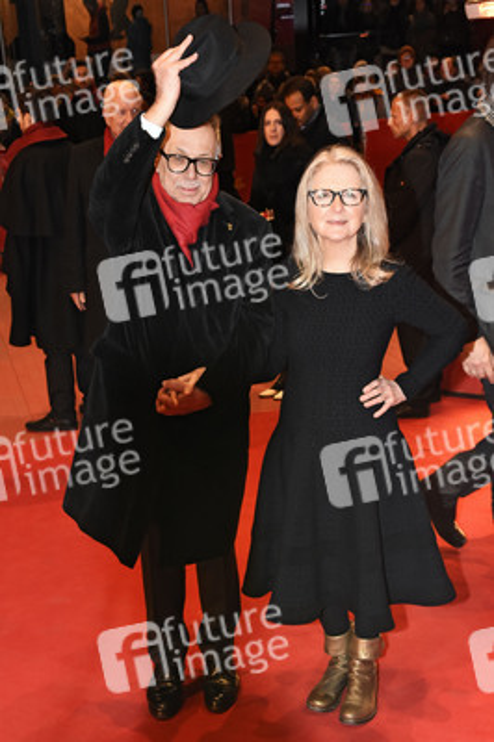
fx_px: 959
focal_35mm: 46
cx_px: 247
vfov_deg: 42.4
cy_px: 371
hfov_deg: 28.9
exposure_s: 1/250
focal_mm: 31
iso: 1600
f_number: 6.3
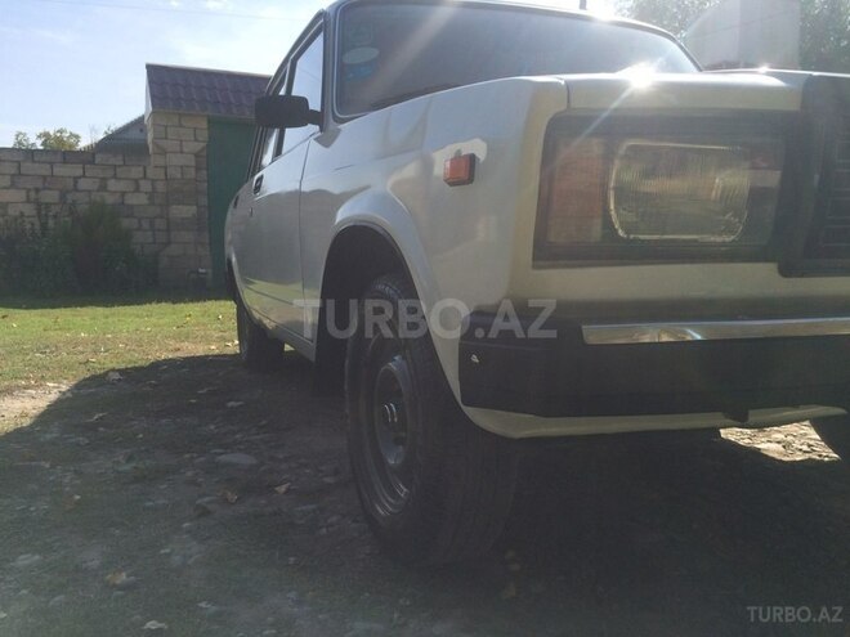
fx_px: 712
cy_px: 318
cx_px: 425
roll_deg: -1.1
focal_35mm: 29
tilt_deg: -4.8
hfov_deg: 61.7
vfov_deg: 48.2
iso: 32
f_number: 2.2
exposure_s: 1/1642
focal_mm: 4.15
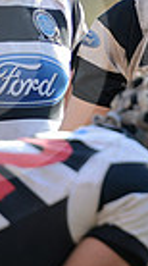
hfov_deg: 1.0
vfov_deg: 1.7
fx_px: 8683
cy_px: 47
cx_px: 298
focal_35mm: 1237
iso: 320
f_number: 4
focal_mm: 280
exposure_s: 1/500
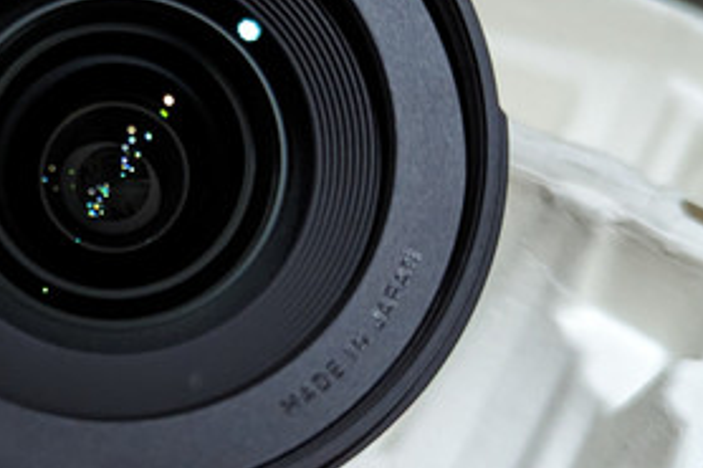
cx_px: 114
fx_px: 1405
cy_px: 225
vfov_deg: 18.9
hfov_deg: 27.4
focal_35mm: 72
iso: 777
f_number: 1.85
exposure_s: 1/68.8
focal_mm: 6.81
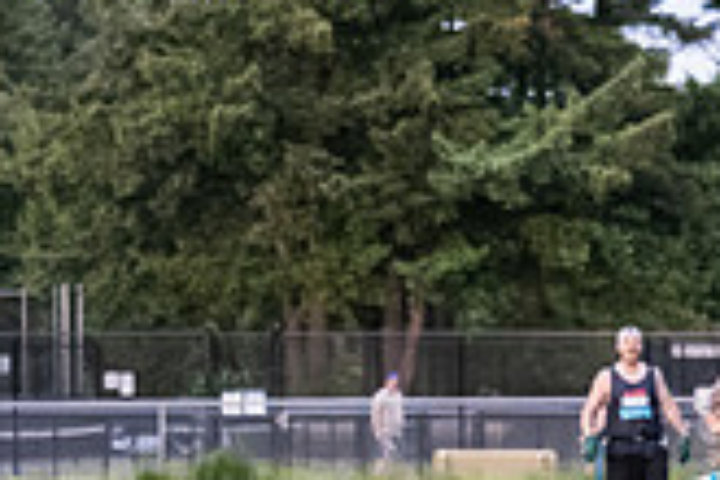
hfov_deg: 6.9
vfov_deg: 4.6
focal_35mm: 296
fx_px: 5920
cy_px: 639
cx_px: 755
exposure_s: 1/1250
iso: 4000
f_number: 2.8
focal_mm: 40
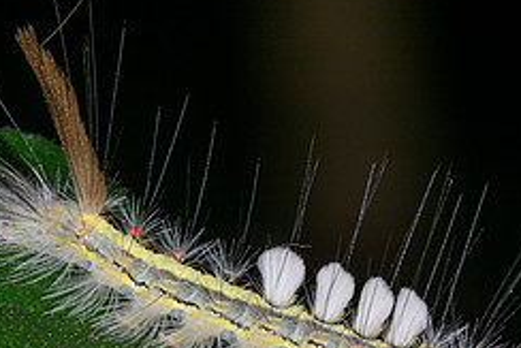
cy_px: 347
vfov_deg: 5.5
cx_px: 333
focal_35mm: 250
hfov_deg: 8.2
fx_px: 3620
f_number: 22
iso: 64
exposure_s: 1/250
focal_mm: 105
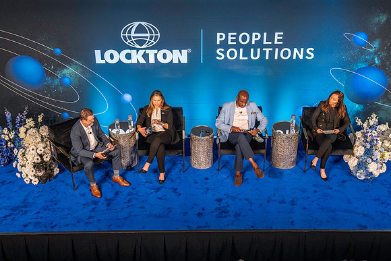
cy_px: 142
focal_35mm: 59
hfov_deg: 34.1
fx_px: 638
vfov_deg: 23.1
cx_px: 196
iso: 4000
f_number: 4.5
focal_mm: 48
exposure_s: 1/200
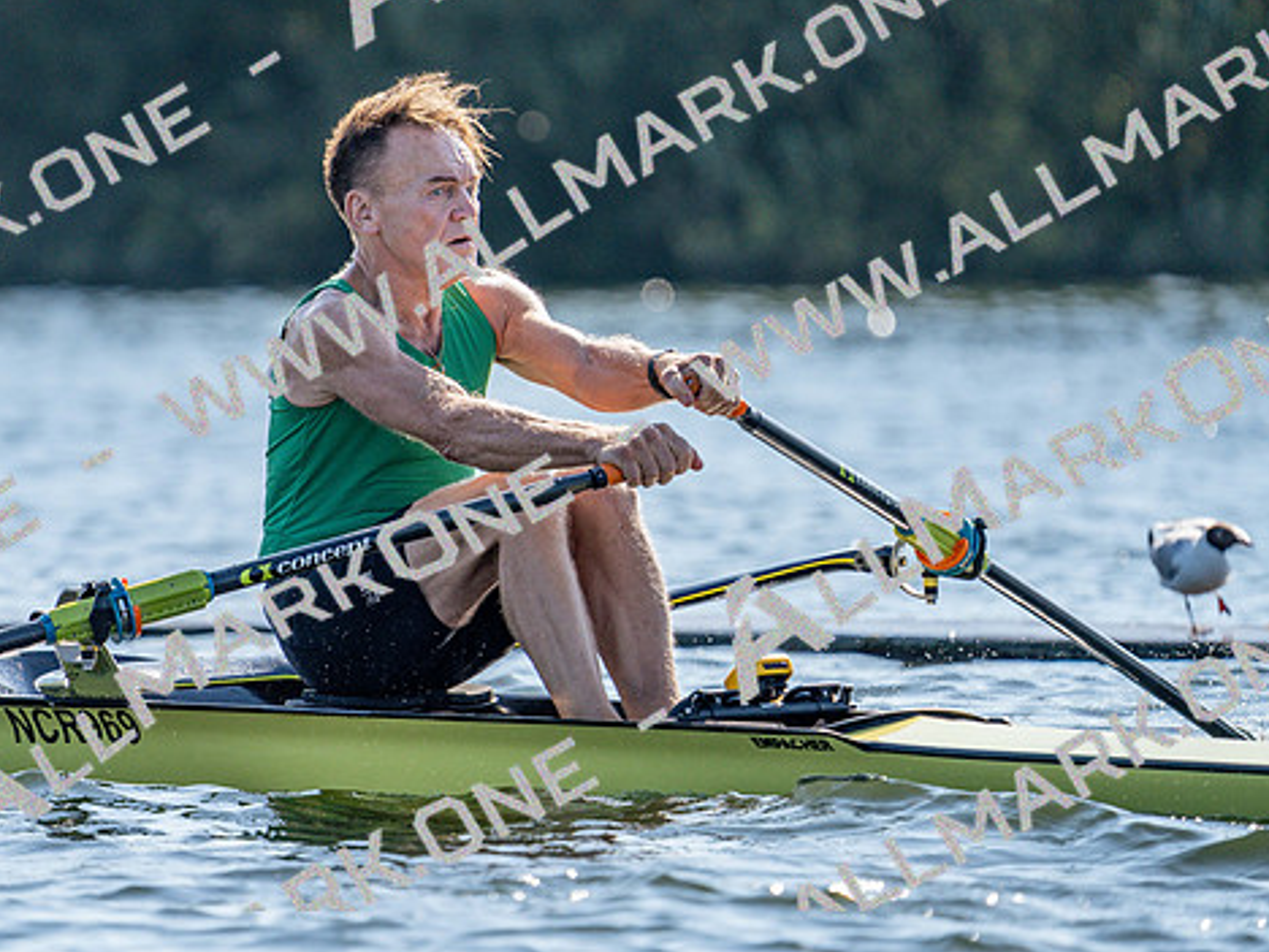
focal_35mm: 557
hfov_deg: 3.6
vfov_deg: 2.7
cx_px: 494
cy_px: 446
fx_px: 20419
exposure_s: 1/1600
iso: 400
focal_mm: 467
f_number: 6.3
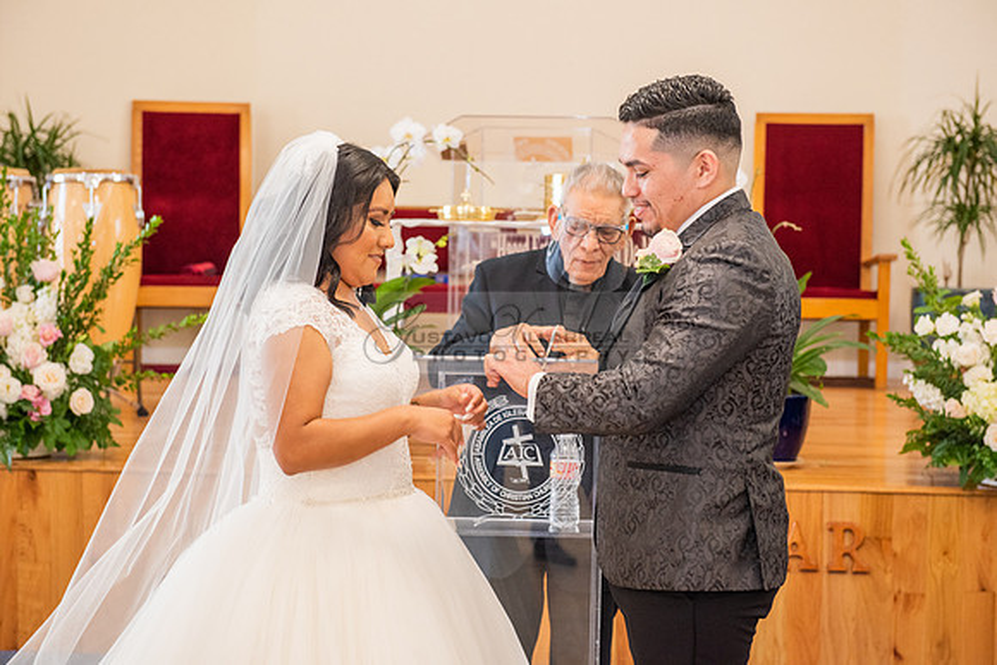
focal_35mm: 70
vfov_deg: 19.5
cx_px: 498
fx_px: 1939
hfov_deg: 28.8
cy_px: 332
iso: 1250
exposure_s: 1/100
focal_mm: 70
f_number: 5
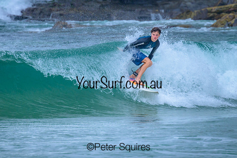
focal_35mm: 767
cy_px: 66
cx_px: 109
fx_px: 5054
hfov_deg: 2.7
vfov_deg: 1.8
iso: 1400
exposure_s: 1/2000
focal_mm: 560
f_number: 8
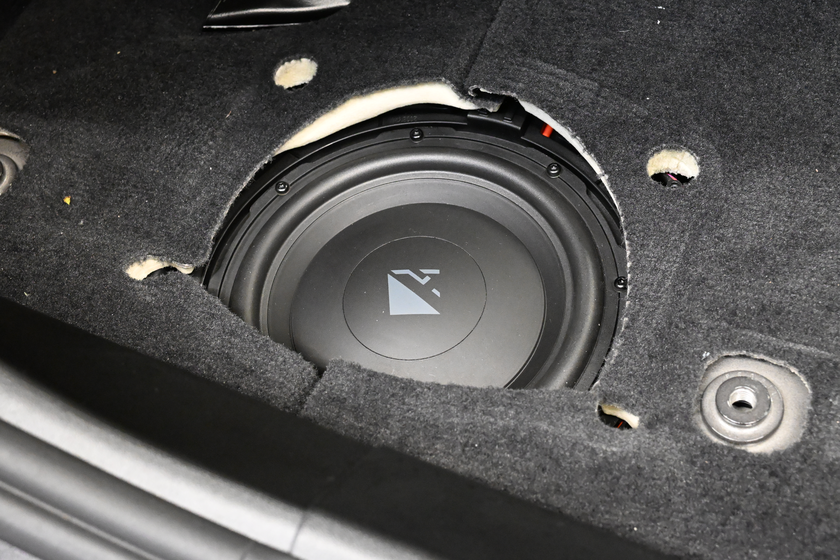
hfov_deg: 37.9
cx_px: 420
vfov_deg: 25.8
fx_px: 1225
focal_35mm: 52
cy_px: 280
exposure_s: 1/60
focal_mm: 35
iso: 8000
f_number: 7.1
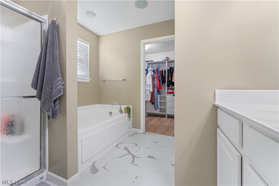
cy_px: 93
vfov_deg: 78.8
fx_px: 113
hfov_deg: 101.9
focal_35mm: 15
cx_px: 140
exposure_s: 1/13
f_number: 9
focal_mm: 14.6
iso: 250
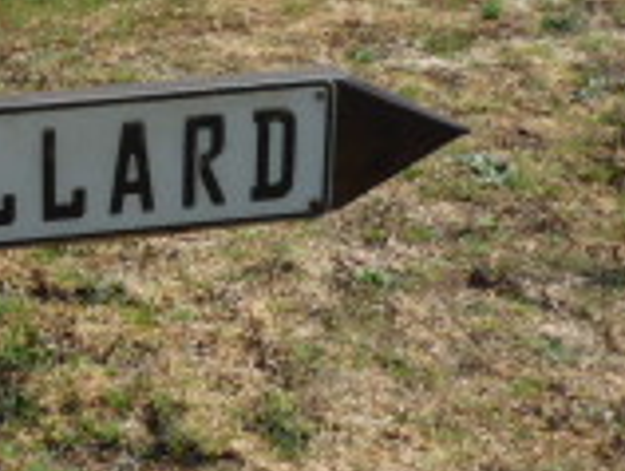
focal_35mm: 101
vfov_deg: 14.7
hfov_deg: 17.7
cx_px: -261
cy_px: 154
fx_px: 1826
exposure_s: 1/400
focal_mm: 4.1
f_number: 4
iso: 80
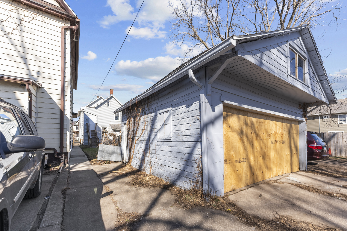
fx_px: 135
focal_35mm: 14
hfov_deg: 104.2
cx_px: 174
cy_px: 116
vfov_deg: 81.3
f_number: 2.8
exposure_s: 1/400
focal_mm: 14
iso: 125
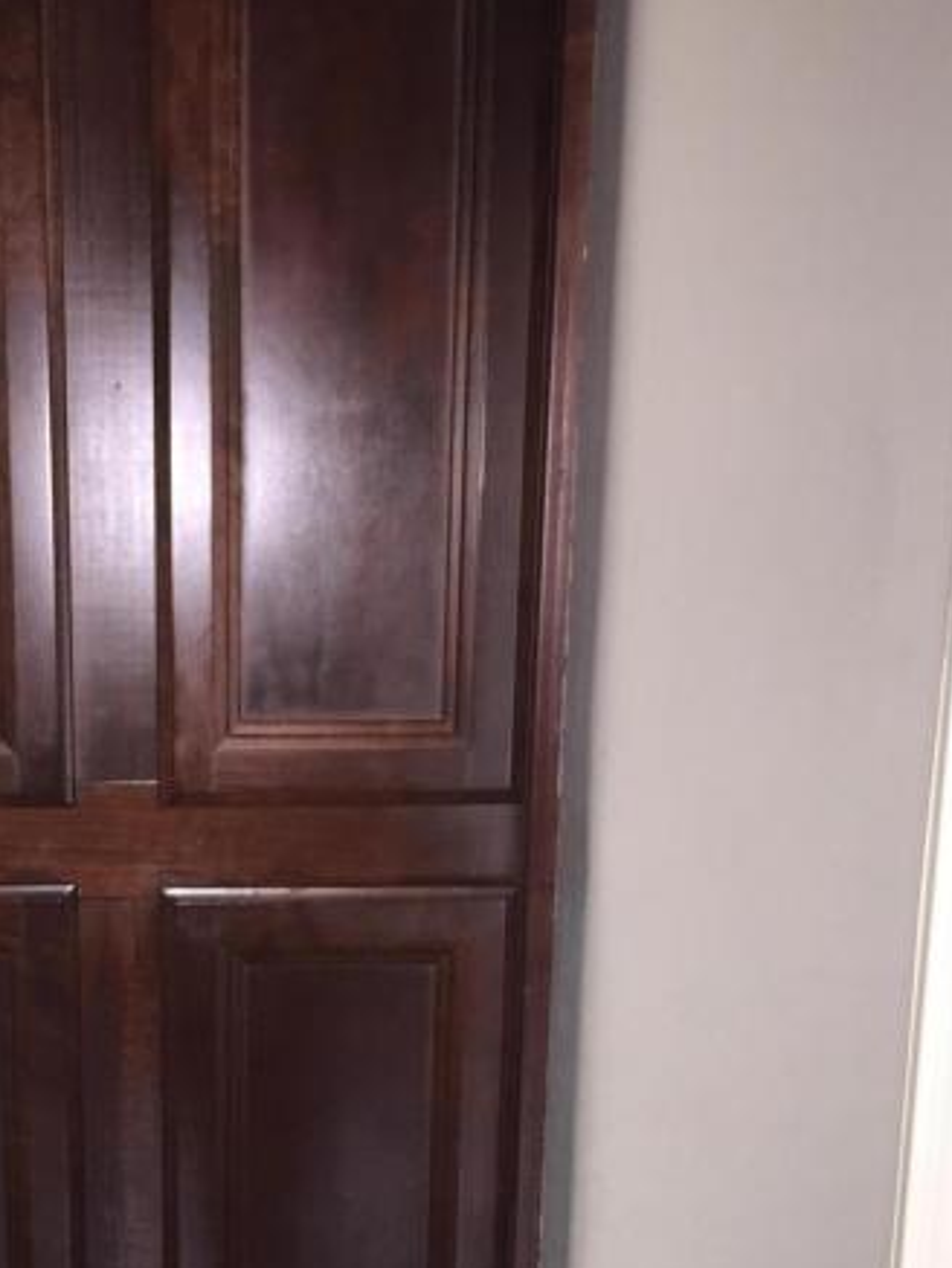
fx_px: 1869
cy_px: 960
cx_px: 174
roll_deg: +0.8
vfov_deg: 36.5
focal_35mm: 51
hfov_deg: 27.9
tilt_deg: -14.1
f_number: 2.2
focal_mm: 4.15
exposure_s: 1/16
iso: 160
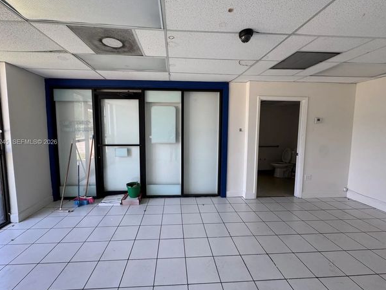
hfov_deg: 98.1
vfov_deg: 81.8
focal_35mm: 15
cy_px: 142
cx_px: 184
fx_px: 167
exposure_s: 1/99
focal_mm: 2.22
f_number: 2.2
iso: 50
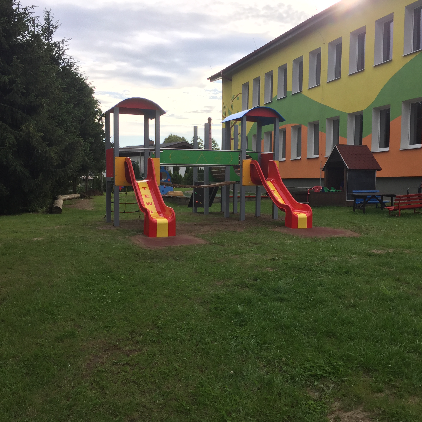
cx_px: 228
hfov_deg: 47.2
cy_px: 212
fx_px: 483
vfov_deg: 47.2
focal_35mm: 35
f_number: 2.2
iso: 32
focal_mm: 4.15
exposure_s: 1/694
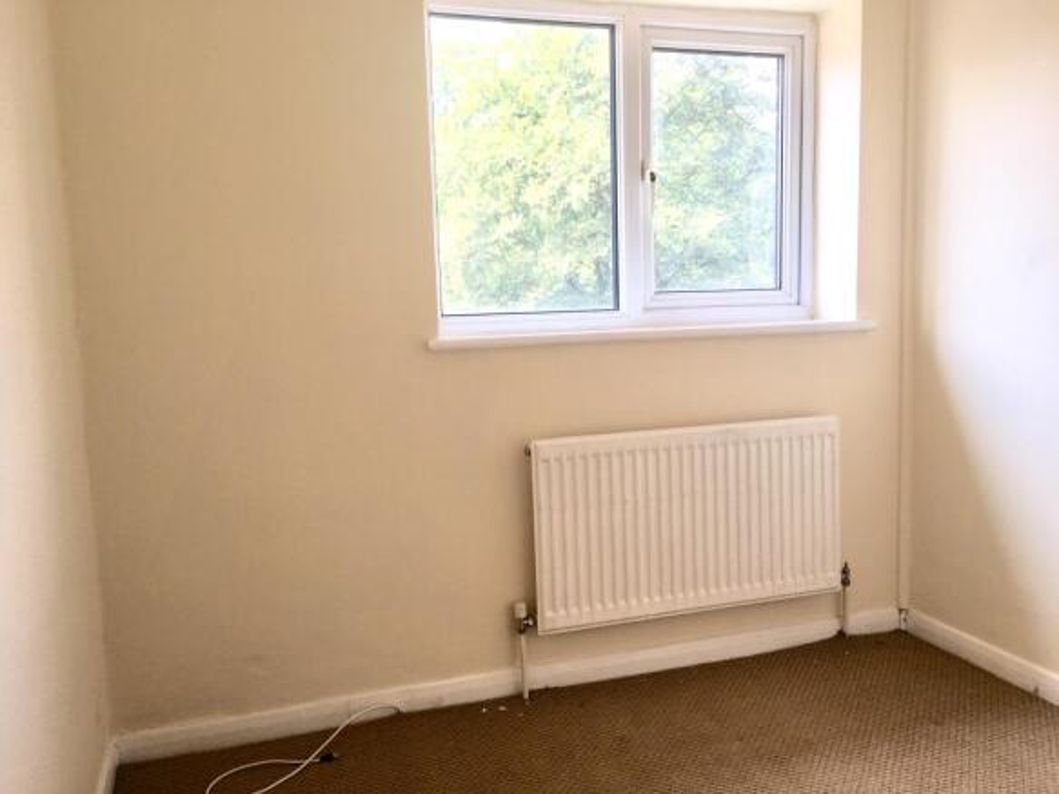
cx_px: 530
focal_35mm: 29
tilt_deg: -7.6
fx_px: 887
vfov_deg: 48.2
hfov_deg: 61.7
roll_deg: +2.1
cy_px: 397
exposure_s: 1/100
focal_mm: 4.15
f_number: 2.2
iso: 25
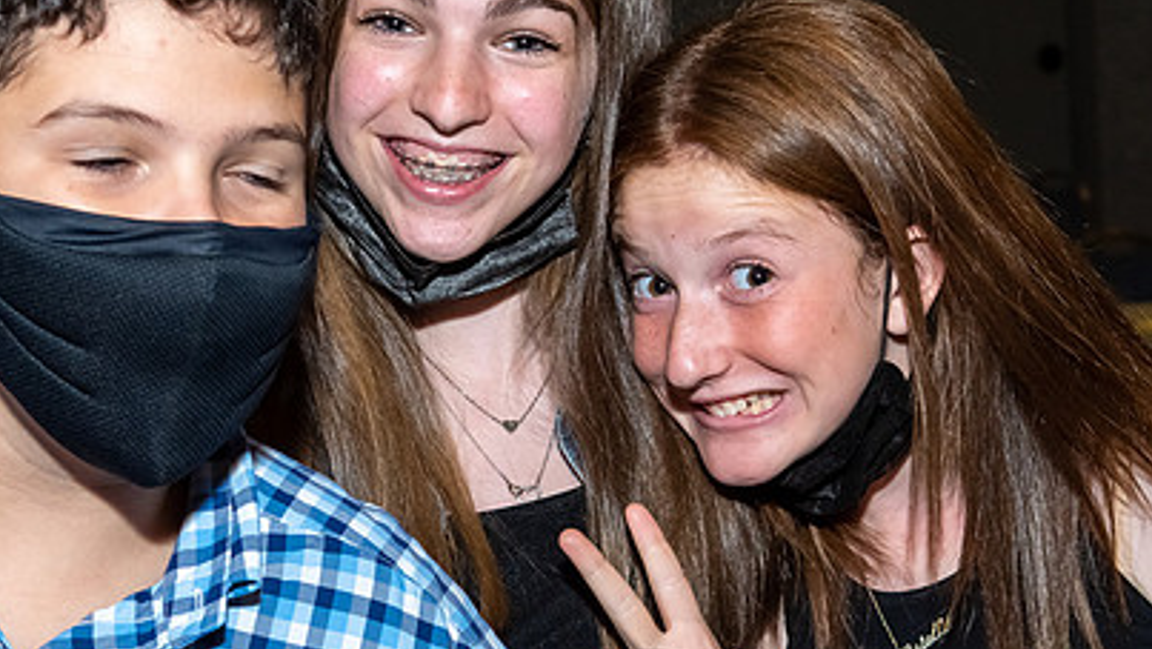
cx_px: 595
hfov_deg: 19.4
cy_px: 386
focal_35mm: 110
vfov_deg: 11.0
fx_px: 3361
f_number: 5.6
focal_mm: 38
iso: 500
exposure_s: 1/250
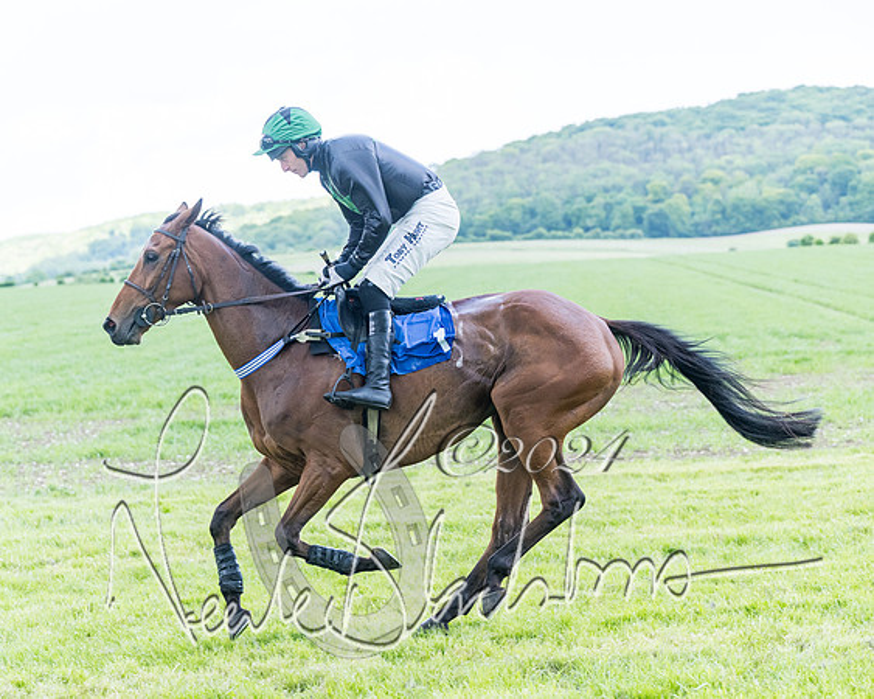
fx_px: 2158
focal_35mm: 83
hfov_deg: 22.9
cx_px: 390
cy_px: 347
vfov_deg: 18.4
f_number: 4
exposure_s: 1/1600
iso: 800
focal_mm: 70
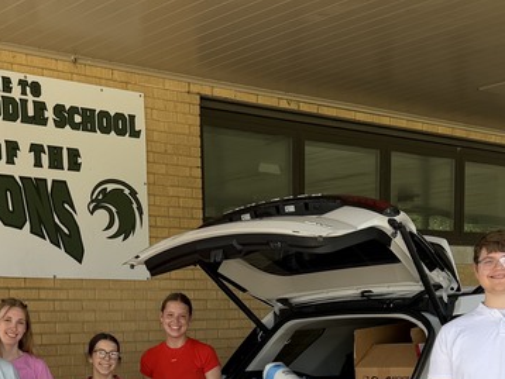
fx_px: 978
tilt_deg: -7.8
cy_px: 473
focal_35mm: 67
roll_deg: +1.9
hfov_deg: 28.8
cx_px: 178
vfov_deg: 20.3
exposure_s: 1/728
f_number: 1.78
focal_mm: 6.76
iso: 80
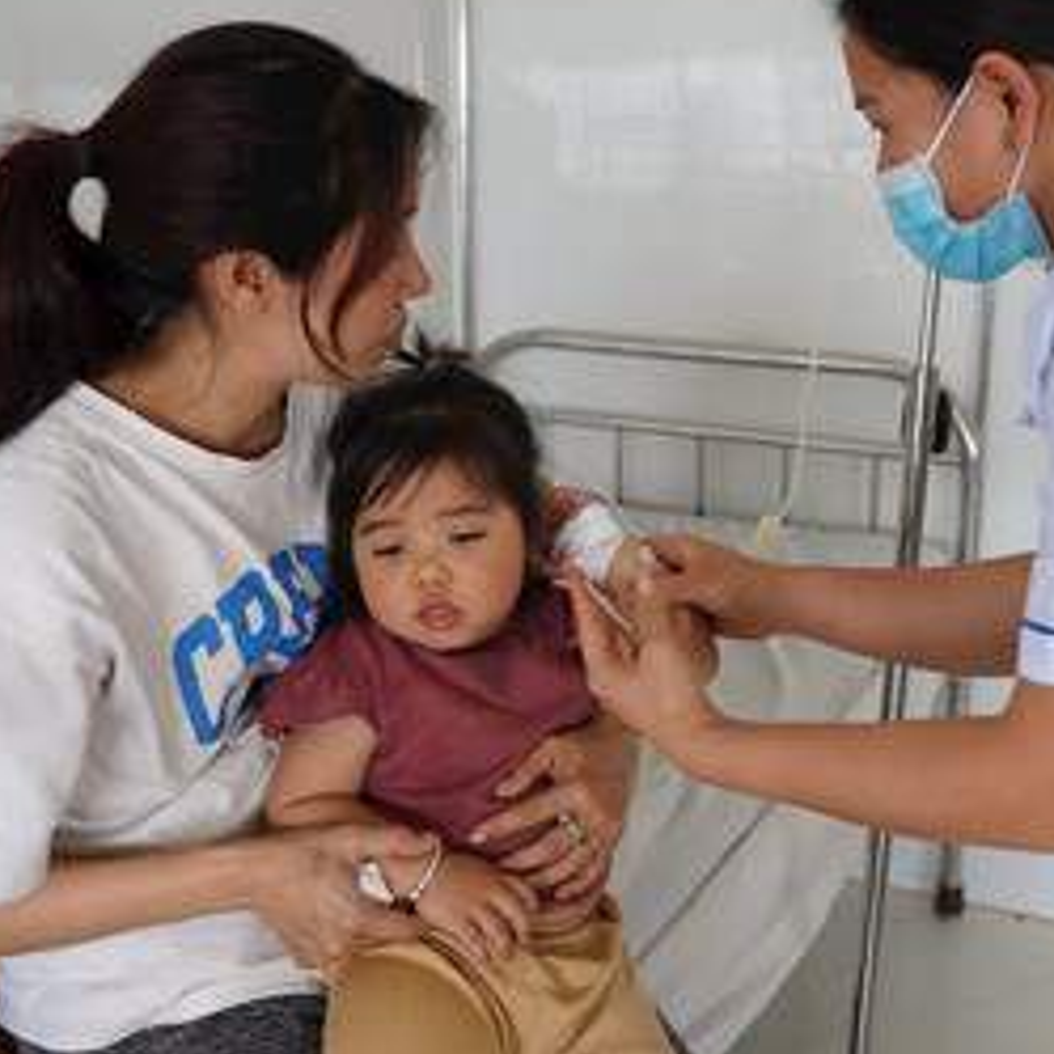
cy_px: 432
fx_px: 1610
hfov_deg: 36.0
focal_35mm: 47
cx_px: 682
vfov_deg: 36.1
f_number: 3.2
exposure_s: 1/200
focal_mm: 25.4
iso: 800
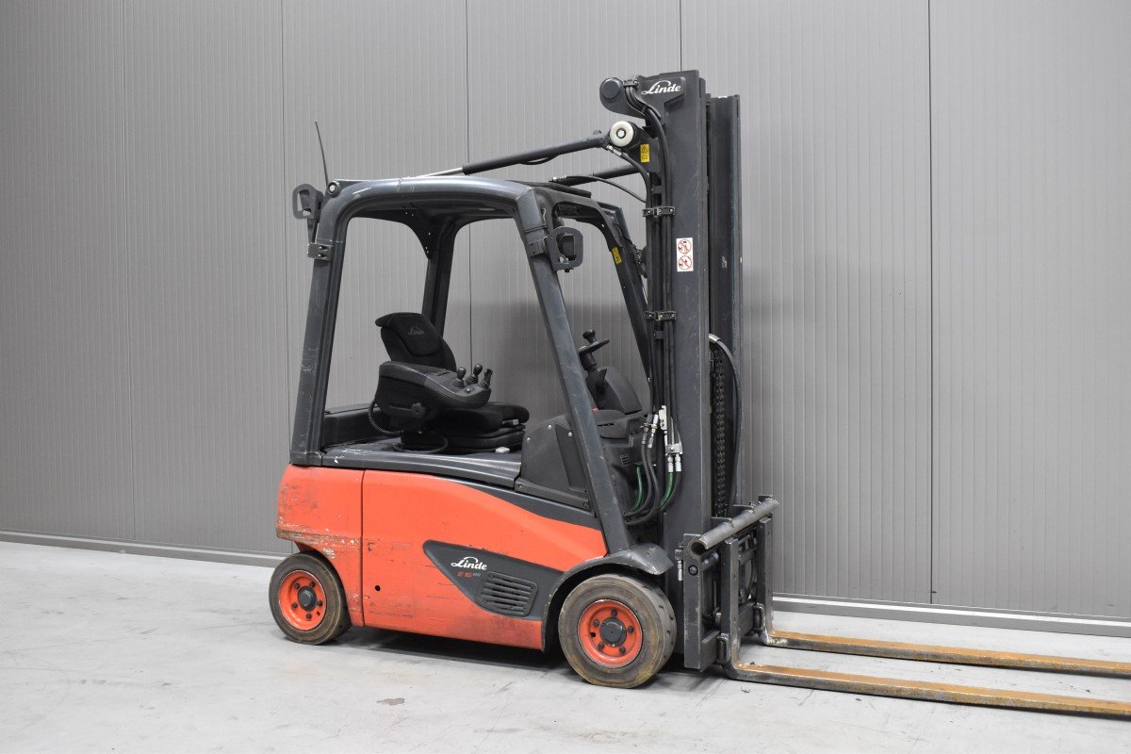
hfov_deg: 51.3
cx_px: 566
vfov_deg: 35.5
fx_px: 1178
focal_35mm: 38
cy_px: 377
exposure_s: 1/30
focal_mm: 25
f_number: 5.6
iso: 1600
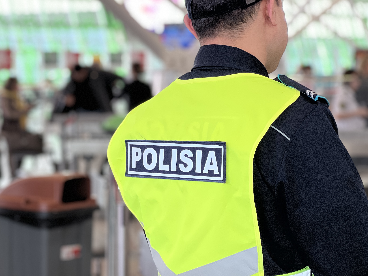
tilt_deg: -2.3
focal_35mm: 113
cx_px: 107
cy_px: 136
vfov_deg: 13.1
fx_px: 1201
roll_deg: +0.5
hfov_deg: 17.3
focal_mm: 9
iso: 125
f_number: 2.8
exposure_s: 1/100
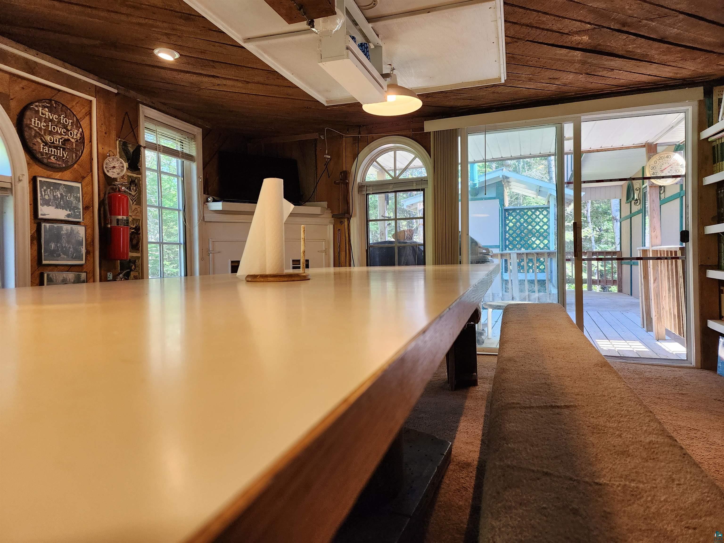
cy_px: 272
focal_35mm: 23
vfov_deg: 58.9
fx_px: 481
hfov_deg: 73.9
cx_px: 362
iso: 200
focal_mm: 6.4
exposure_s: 1/120
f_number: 1.8
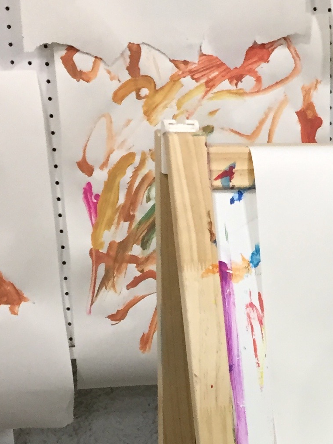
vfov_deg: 19.5
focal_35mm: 93
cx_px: 473
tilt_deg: -21.4
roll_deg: -1.4
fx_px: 1193
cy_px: 573
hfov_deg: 14.9
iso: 125
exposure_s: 1/30
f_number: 2.2
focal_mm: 4.15
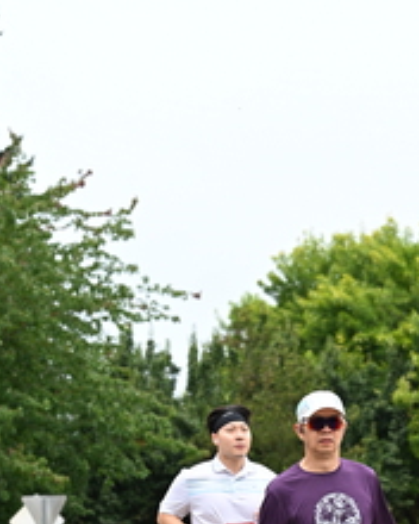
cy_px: 422
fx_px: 2186
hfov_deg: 10.9
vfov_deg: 13.6
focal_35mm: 141
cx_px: 339
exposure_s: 1/800
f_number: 4
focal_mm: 60
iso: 1600
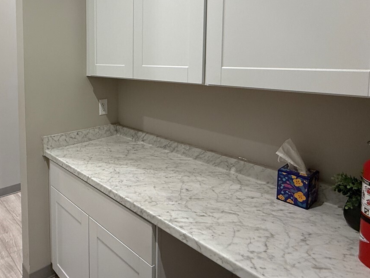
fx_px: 278
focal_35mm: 26
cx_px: 112
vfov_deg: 51.6
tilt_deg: -3.3
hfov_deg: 64.8
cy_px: 83
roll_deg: +0.6
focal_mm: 2.22
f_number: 2.2
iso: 250
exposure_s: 1/60
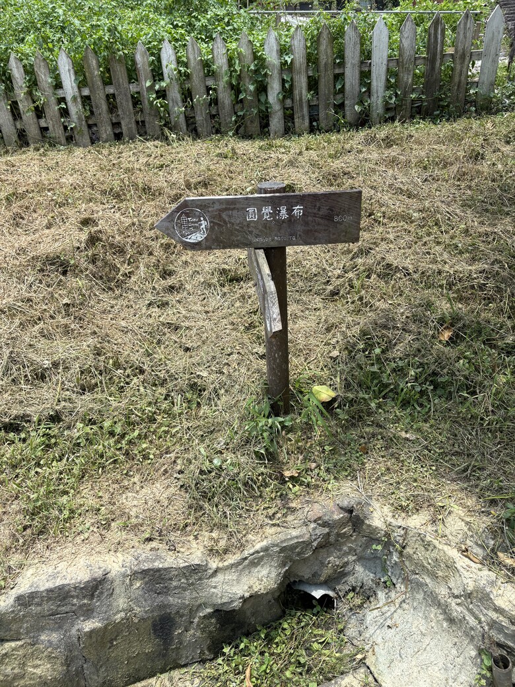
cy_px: 344
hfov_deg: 53.1
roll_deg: +1.0
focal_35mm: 26
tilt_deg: -20.9
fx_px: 516
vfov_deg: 67.3
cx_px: 258
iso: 50
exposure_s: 1/1099
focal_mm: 5.96
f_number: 1.6
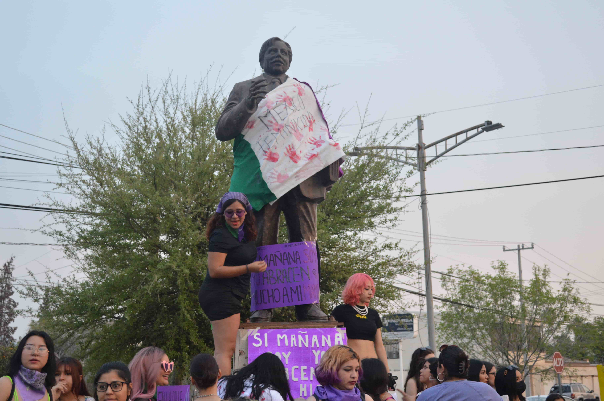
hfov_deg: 41.1
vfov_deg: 28.0
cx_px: 302
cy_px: 200
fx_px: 805
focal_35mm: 48
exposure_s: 1/60
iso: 900
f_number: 4.8
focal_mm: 32
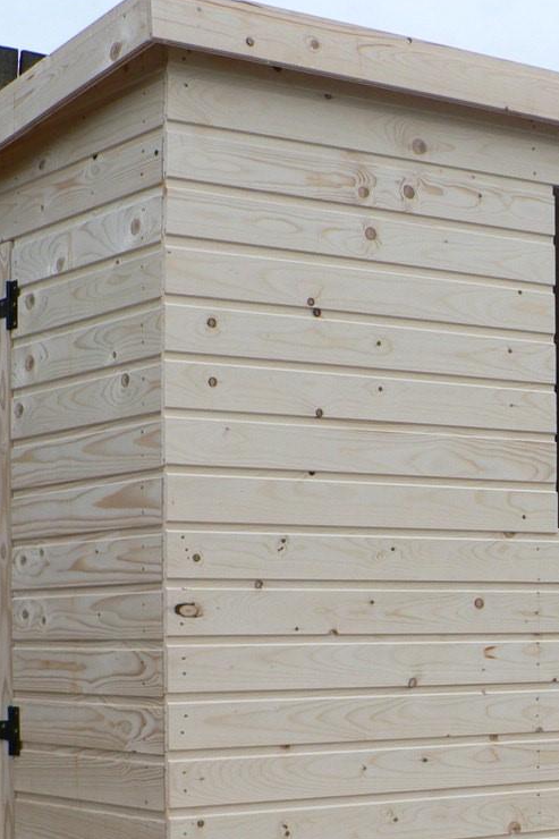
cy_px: 669
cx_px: 503
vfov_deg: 24.7
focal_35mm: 81
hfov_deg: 16.6
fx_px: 1887
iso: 80
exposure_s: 1/100
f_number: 3.2
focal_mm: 6
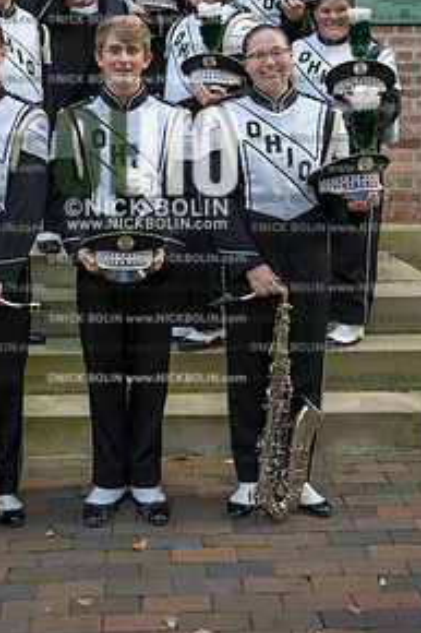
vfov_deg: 33.4
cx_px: 146
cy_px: 168
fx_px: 1036
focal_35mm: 59
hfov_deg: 22.9
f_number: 4
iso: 125
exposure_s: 1/40
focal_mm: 38
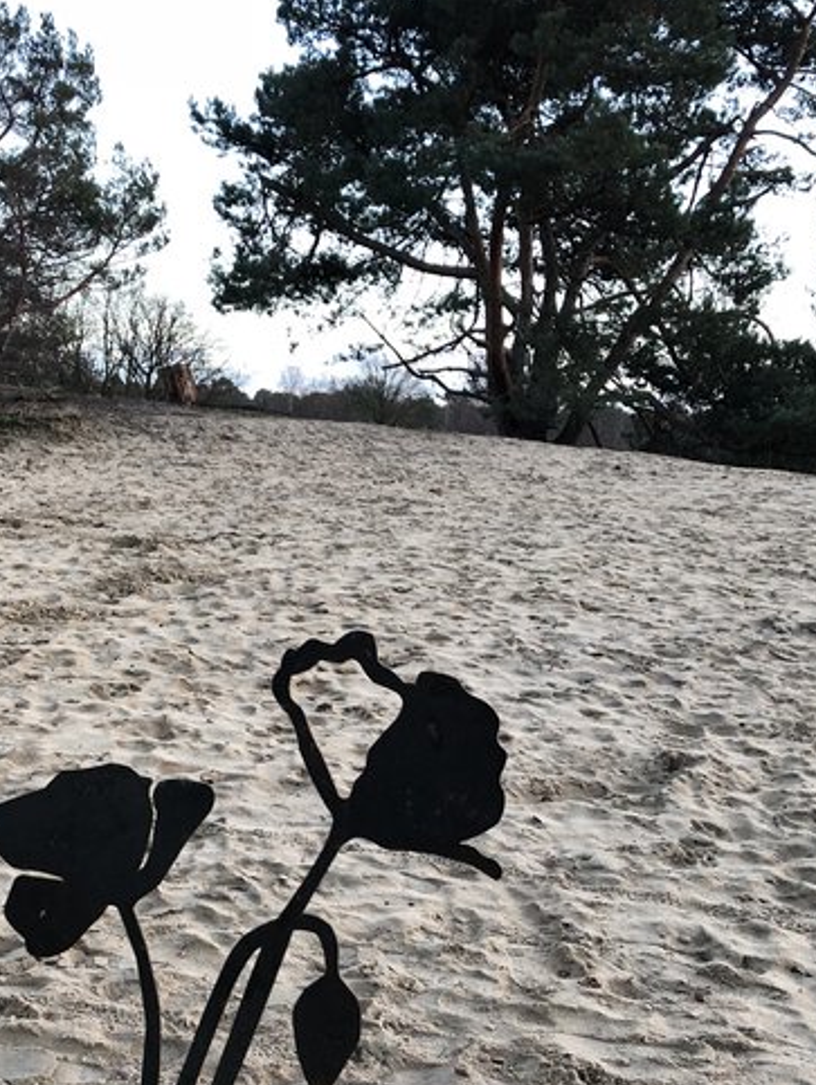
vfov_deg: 38.3
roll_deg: -2.6
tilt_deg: -15.5
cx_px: 261
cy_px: 854
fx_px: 1507
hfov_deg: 30.0
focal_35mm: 48
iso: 25
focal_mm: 3.99
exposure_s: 1/33
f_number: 1.8
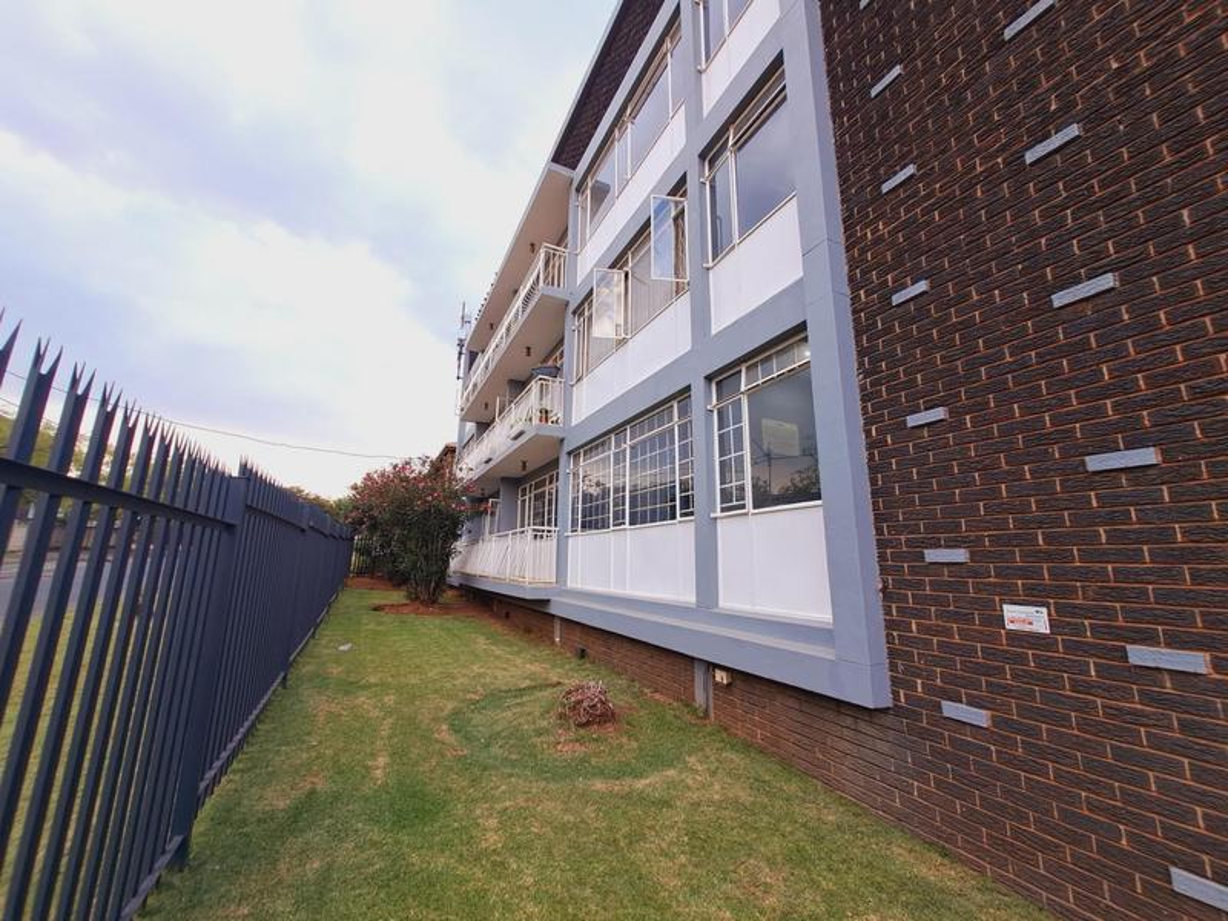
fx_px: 461
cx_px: 614
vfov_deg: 89.9
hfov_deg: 106.2
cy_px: 460
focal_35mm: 13
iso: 40
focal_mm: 1.42
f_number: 2.2
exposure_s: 1/100
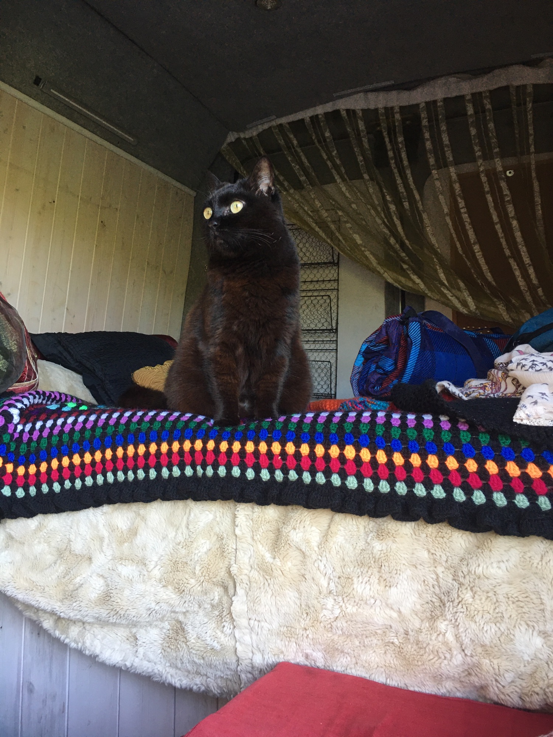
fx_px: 618
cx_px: 276
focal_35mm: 29
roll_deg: -1.0
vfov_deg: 61.7
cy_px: 368
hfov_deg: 48.2
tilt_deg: +5.9
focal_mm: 4.15
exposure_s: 1/33
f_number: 2.2
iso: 40
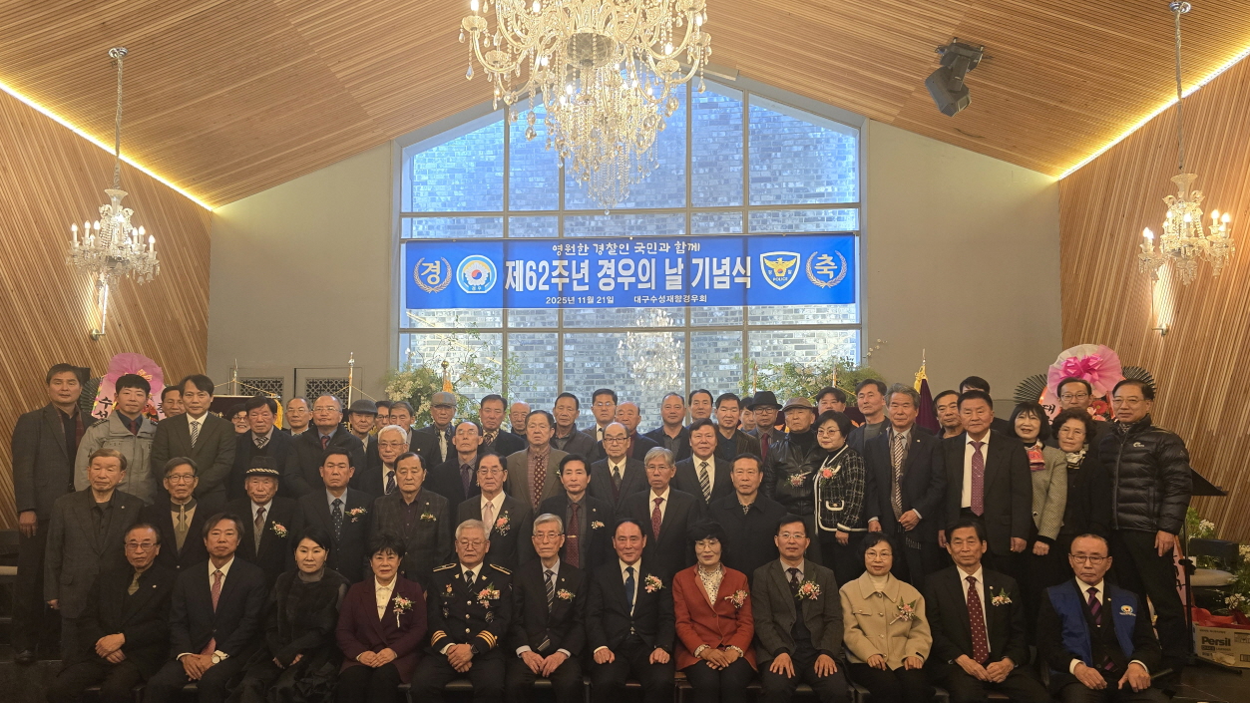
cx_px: 609
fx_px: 862
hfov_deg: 71.9
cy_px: 424
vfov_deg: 44.2
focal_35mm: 26
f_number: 1.7
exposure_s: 1/120
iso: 400
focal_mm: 6.3
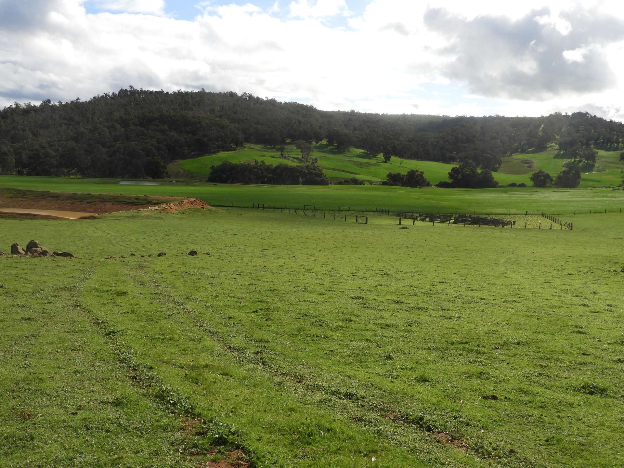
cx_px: 312
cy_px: 234
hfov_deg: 55.4
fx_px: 595
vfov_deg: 42.9
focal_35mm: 33
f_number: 3.6
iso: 100
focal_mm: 5.9
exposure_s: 1/1250
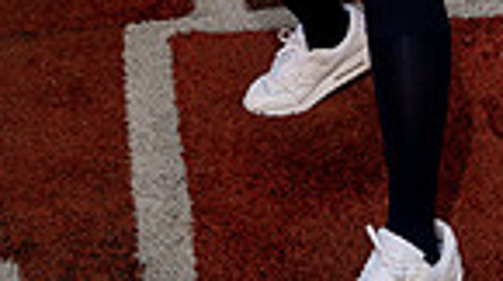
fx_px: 1518
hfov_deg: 18.8
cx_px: 305
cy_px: -409
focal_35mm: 114
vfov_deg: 9.4
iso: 250
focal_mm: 35
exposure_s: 1/250
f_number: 5.6
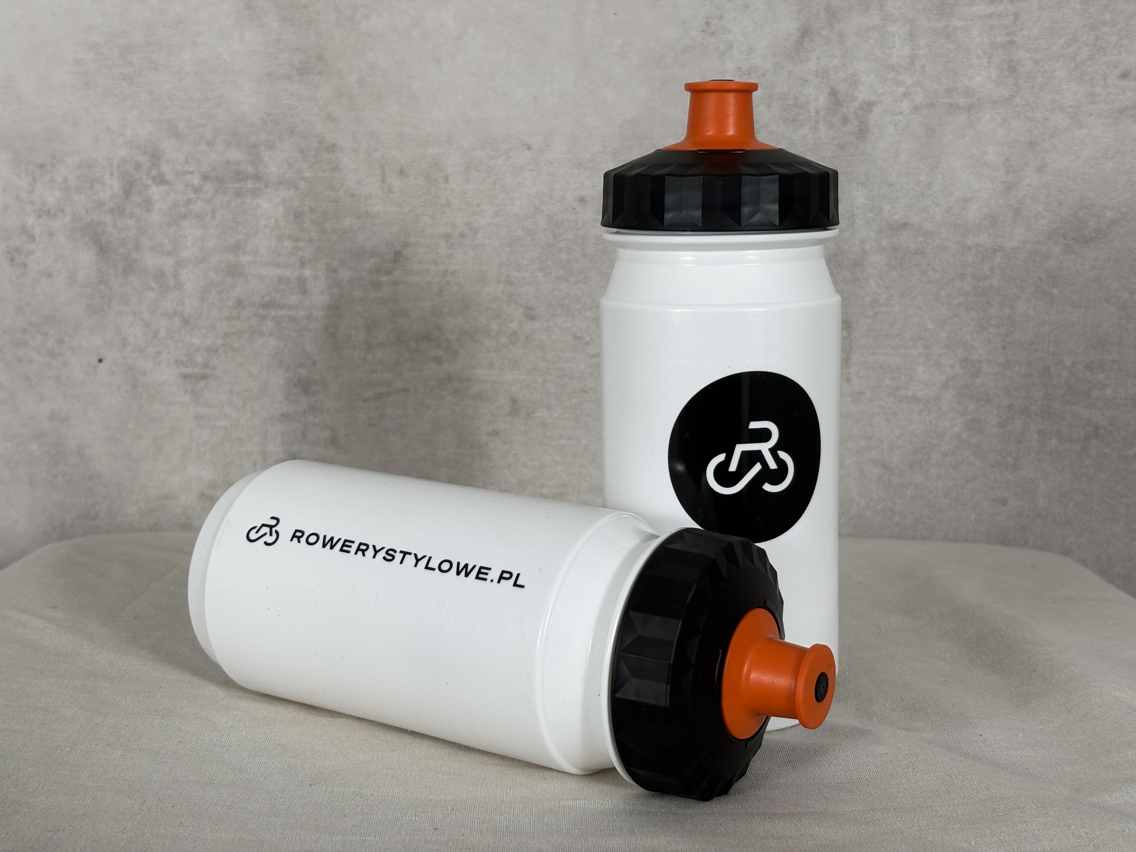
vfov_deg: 28.0
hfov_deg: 36.8
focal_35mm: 52
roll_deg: -0.4
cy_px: 426
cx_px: 568
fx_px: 1706
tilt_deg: -10.5
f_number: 1.6
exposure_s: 1/121
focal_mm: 5.96
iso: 50
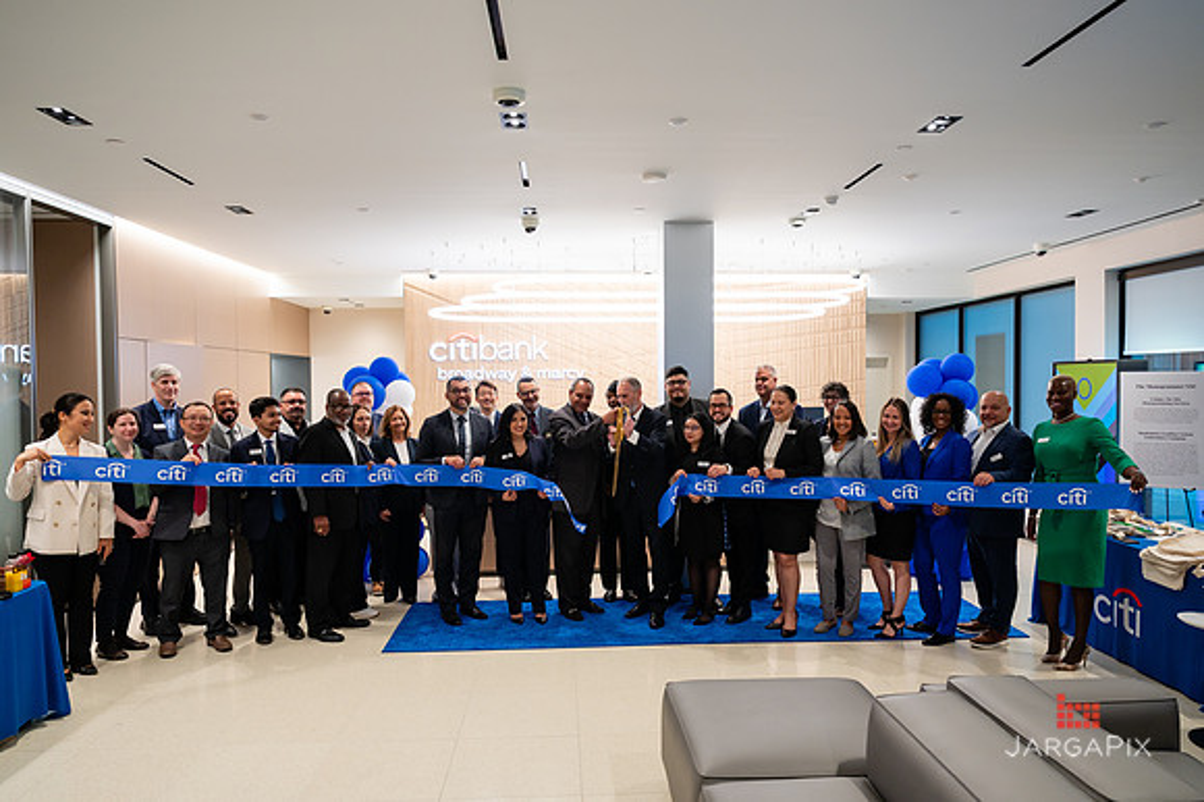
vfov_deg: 52.4
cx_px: 602
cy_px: 401
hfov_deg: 73.0
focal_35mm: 24
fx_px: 813
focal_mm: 24
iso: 400
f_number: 4
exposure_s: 1/160
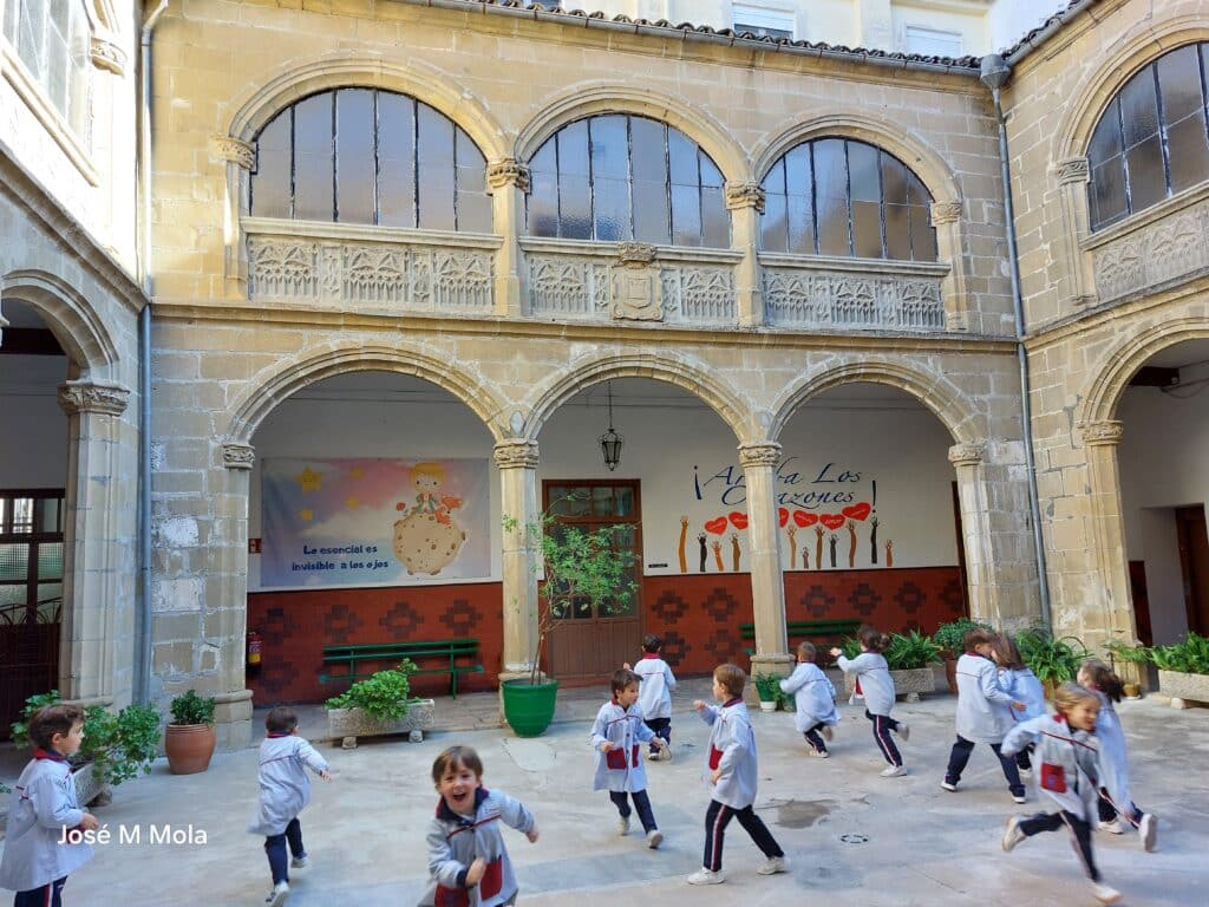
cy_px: 454
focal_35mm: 25
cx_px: 604
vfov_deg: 54.9
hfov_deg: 69.4
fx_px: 873
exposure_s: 1/100
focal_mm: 5.23
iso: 50
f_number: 1.8
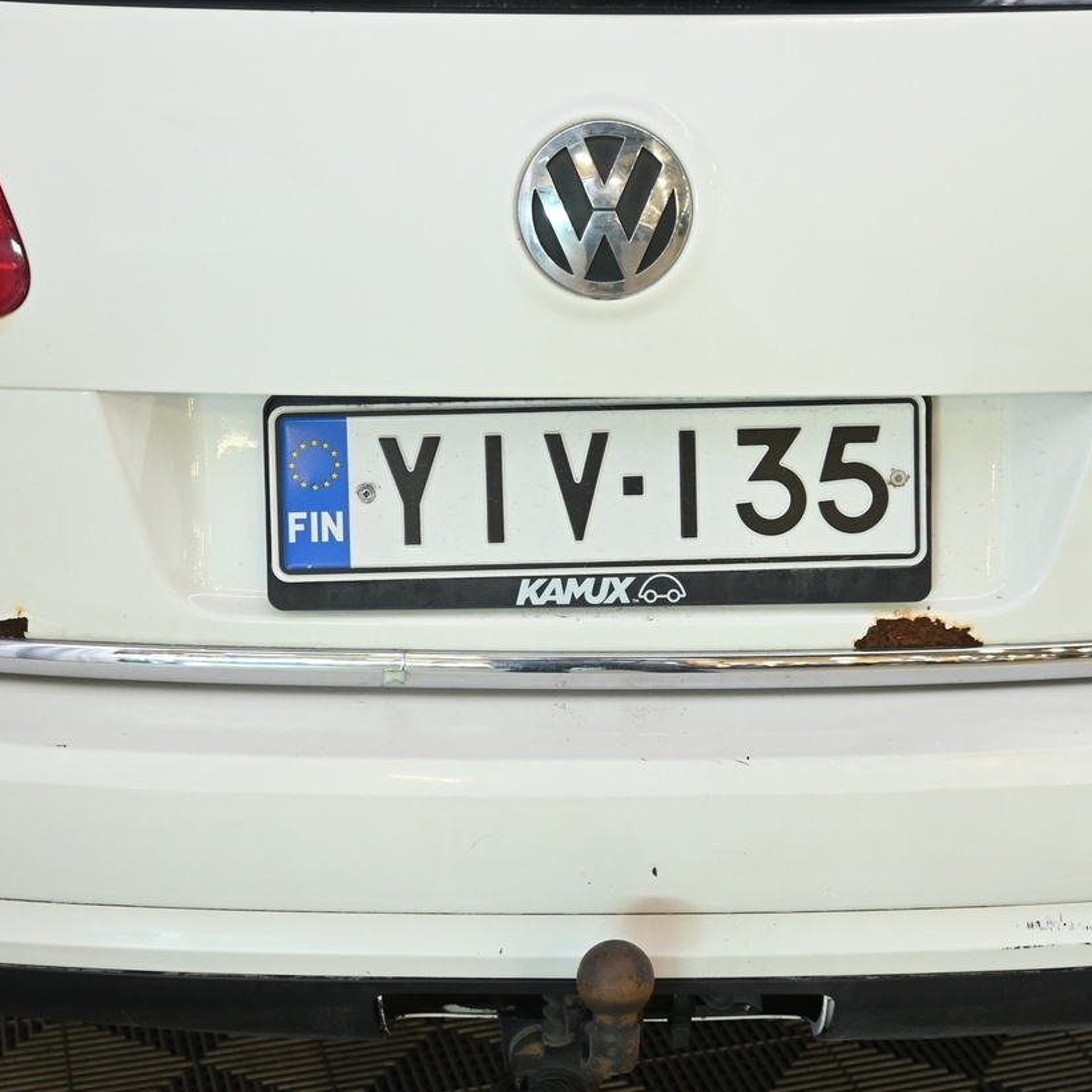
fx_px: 2064
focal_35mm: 58
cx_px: 618
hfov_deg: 29.6
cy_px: 614
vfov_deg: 29.6
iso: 800
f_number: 4.2
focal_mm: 23
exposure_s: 1/40
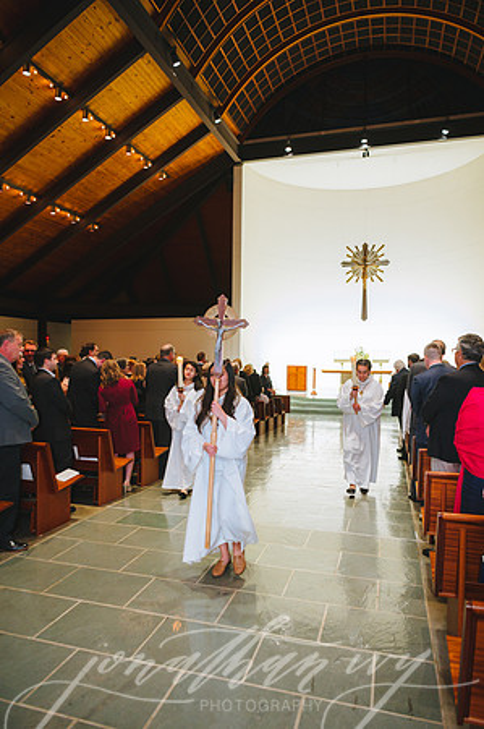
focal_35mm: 24
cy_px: 364
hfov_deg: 53.0
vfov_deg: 73.8
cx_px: 242
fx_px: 485
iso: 2500
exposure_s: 1/125
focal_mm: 24
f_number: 2.8
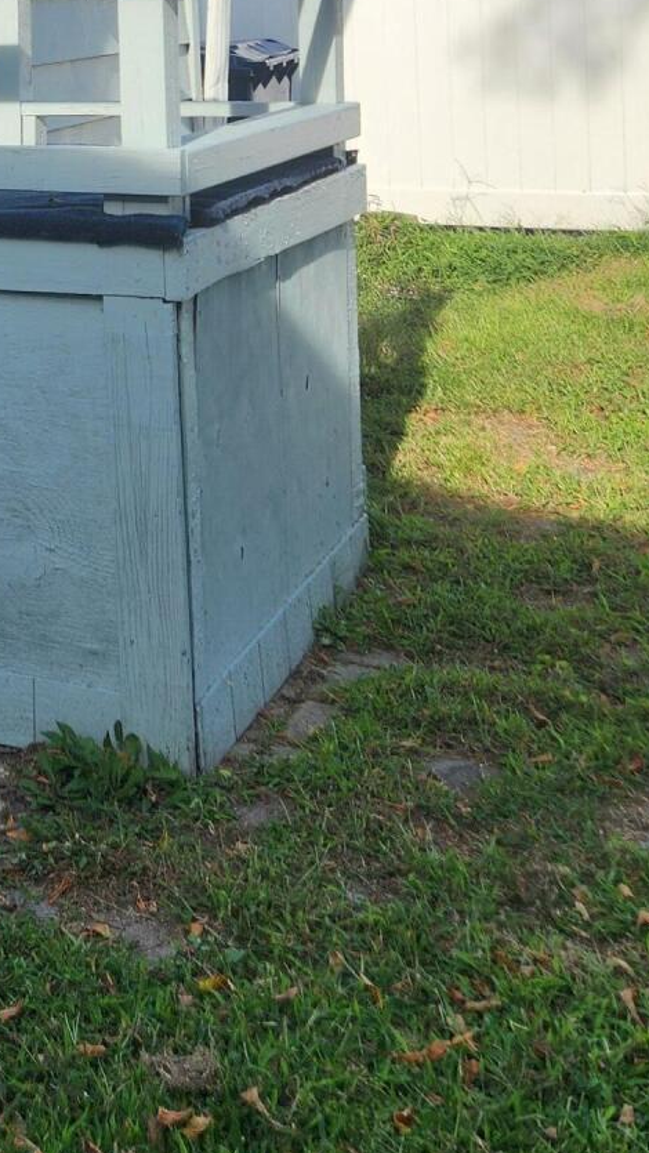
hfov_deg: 18.4
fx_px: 1835
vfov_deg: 32.3
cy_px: 12
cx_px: -242
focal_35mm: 60
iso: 20
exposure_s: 1/1050
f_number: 1.8
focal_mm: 5.4
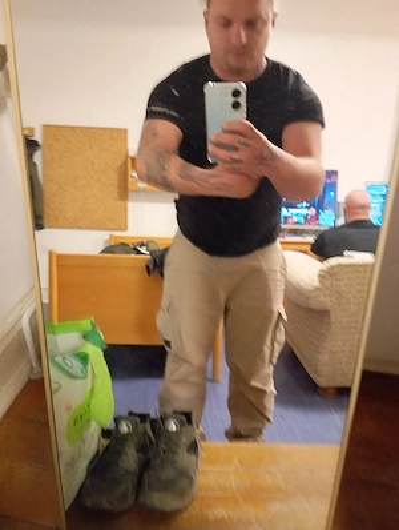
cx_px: 200
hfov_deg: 49.9
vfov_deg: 63.4
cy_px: 265
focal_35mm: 28
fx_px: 429
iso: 4545
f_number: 1.8
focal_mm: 4.22
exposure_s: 1/20
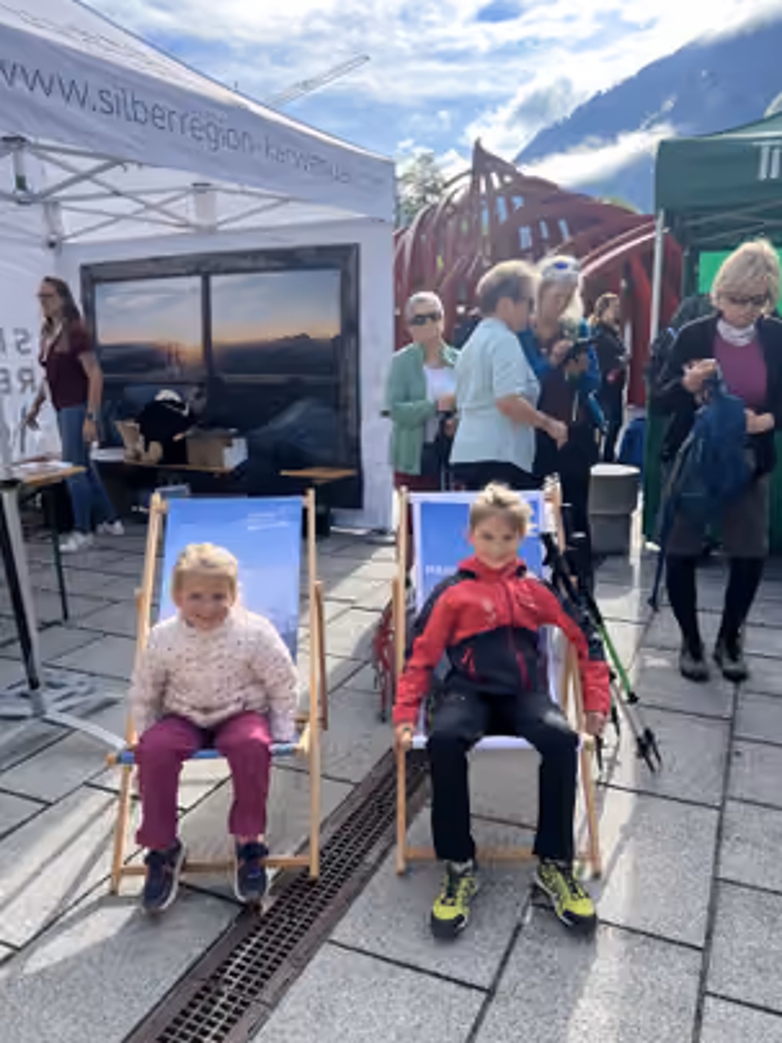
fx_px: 813
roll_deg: +2.8
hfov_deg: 51.4
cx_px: 386
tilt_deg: -13.7
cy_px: 529
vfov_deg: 65.3
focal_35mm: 27
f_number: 1.5
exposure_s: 1/1751
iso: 50
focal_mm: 5.7
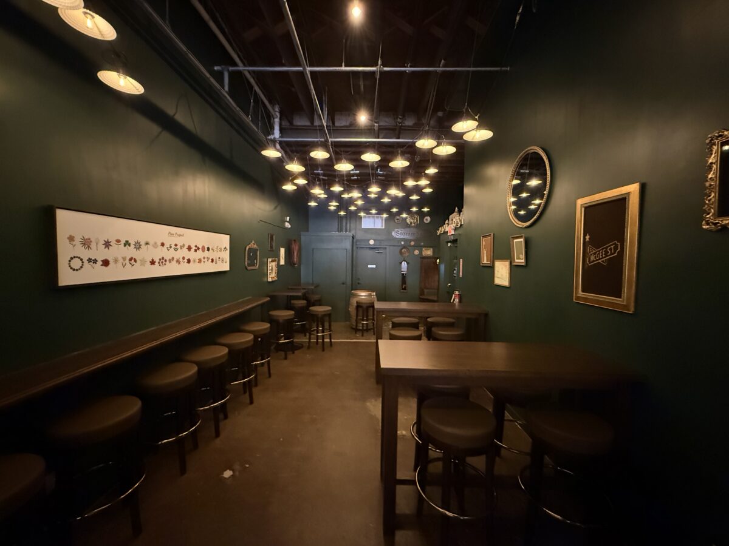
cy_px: 273
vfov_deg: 85.7
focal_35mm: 14
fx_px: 295
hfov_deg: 102.1
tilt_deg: -3.0
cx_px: 364
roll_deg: -0.8
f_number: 2.2
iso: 1600
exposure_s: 1/30
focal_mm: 2.22
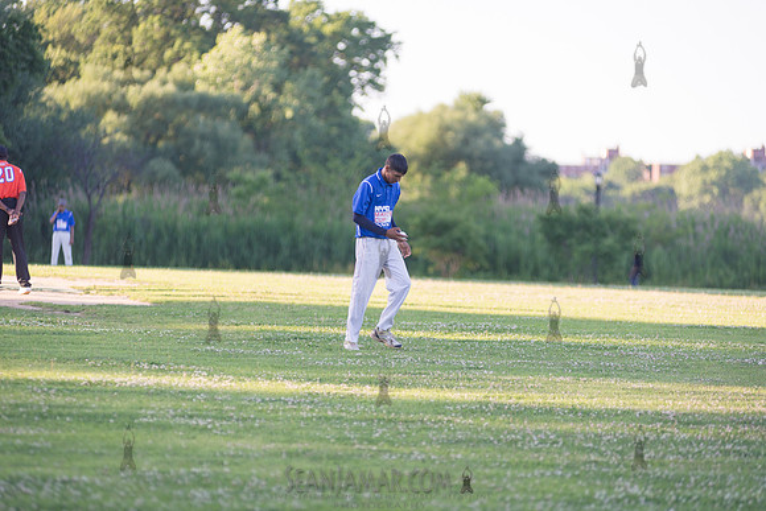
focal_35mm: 200
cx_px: 383
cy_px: 256
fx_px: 4256
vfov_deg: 6.9
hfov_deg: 10.3
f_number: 2.8
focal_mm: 200
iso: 400
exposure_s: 1/1250
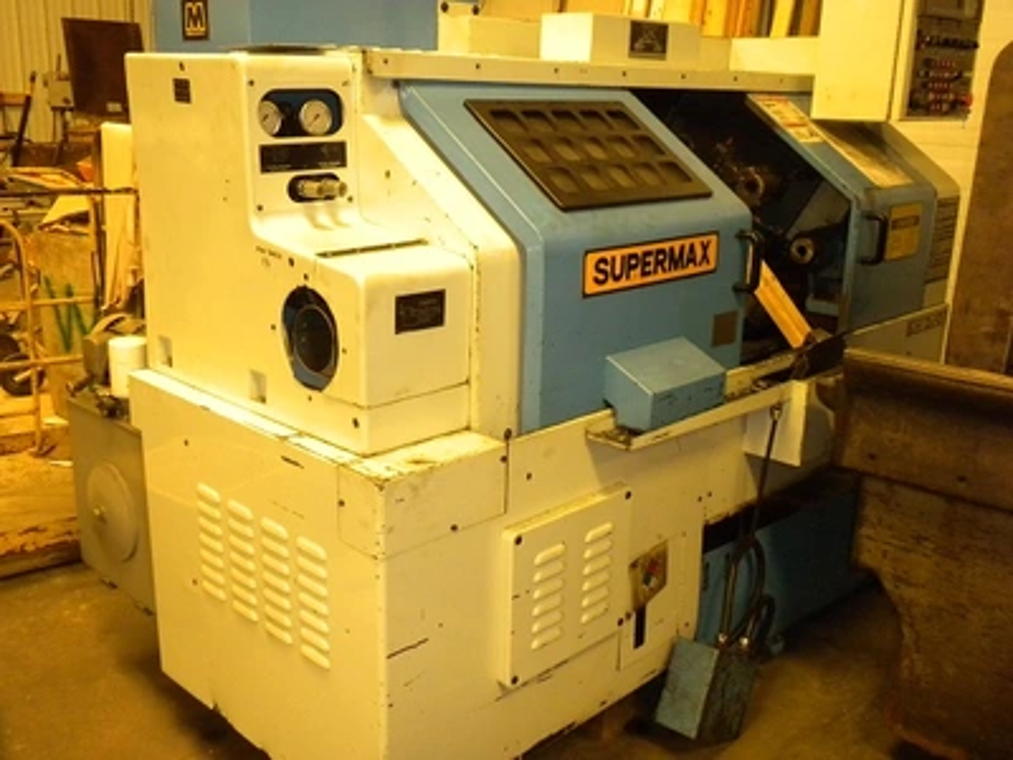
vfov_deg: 38.7
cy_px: 380
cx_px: 506
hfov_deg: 50.1
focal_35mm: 37
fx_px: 1083
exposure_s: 1/33.3
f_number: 3.5
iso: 400
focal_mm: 6.6
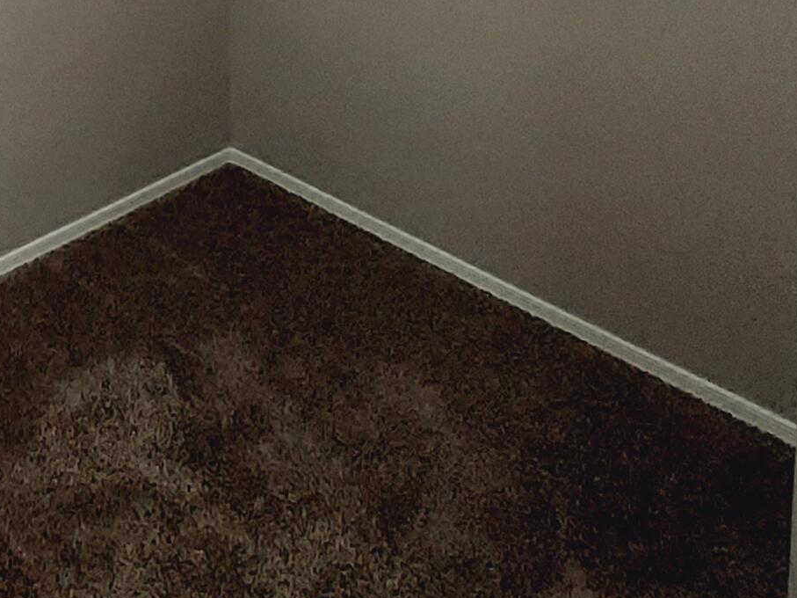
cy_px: -266
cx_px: 61
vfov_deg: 26.1
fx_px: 990
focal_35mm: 43
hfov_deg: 40.1
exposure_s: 1/60
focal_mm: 1.42
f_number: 2.2
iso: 250
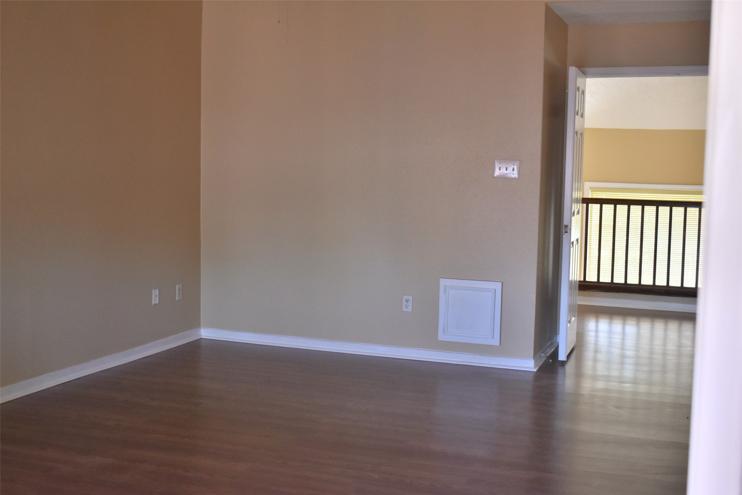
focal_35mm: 45
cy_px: 248
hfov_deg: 43.6
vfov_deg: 29.9
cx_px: 371
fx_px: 928
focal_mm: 30
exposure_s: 1/125
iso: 900
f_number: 4.2
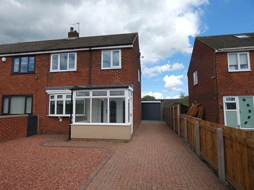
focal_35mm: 20
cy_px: 95
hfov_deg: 81.7
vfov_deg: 66.0
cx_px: 127
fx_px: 147
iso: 80
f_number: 3.2
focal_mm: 3.6
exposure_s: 1/1000
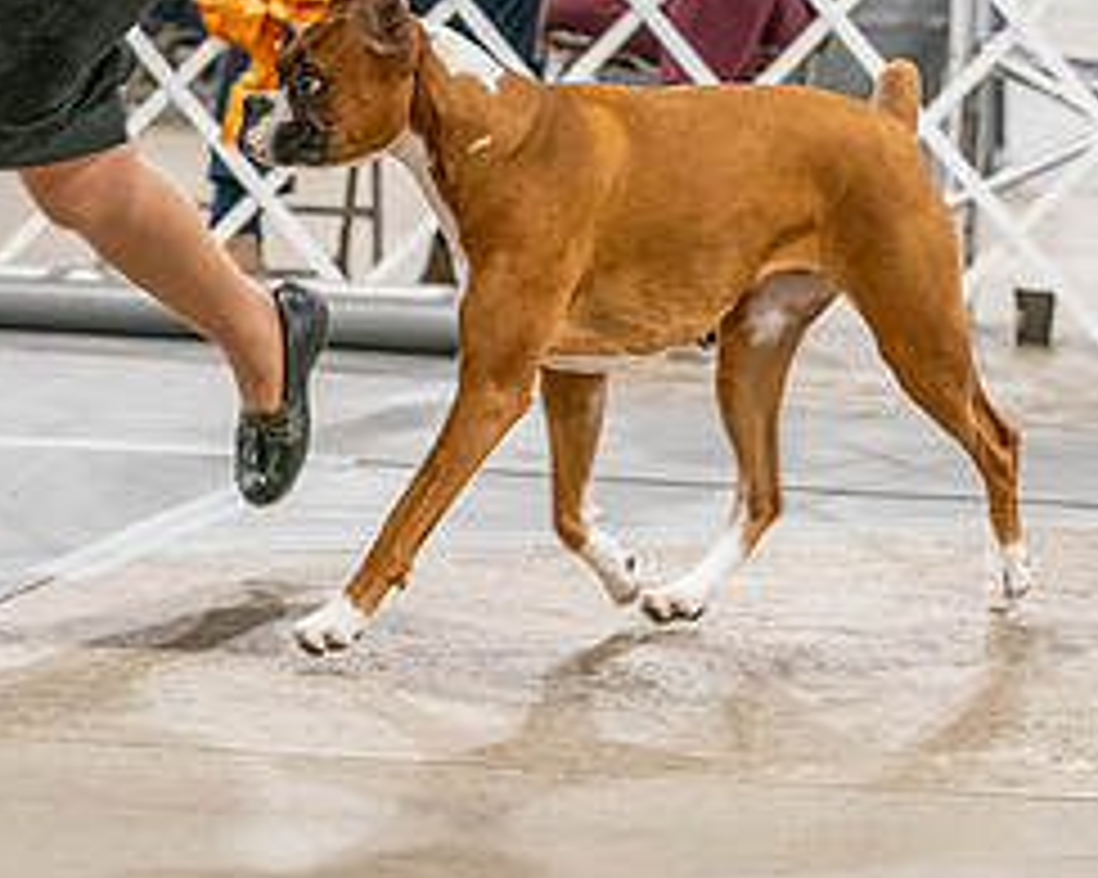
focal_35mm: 260
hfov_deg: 7.4
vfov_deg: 5.9
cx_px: 457
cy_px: 99
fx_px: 8446
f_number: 3.5
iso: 6400
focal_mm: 100
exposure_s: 1/250
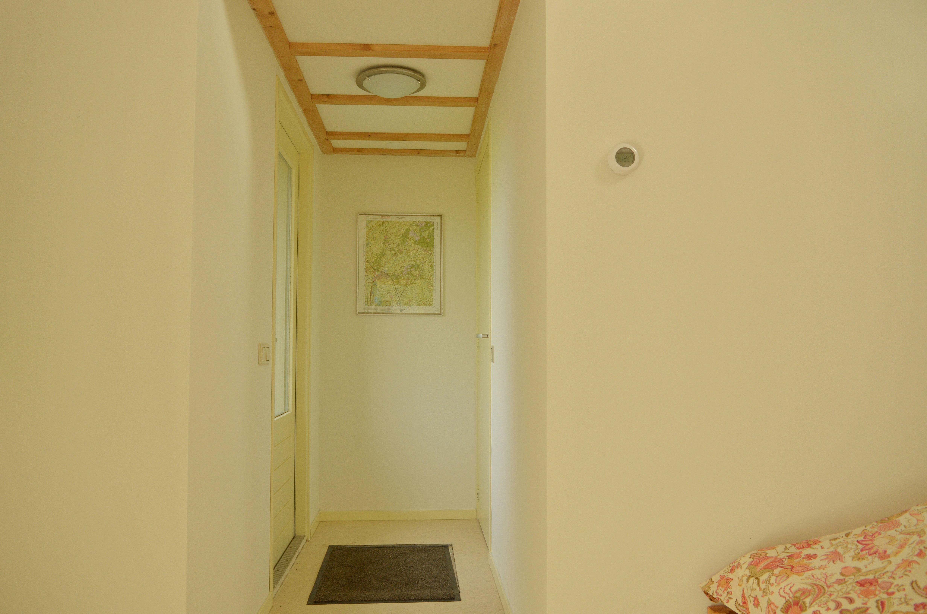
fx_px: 732
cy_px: 307
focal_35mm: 28
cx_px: 464
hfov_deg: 64.7
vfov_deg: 45.5
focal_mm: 19
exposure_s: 1/60
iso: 320
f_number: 4.5
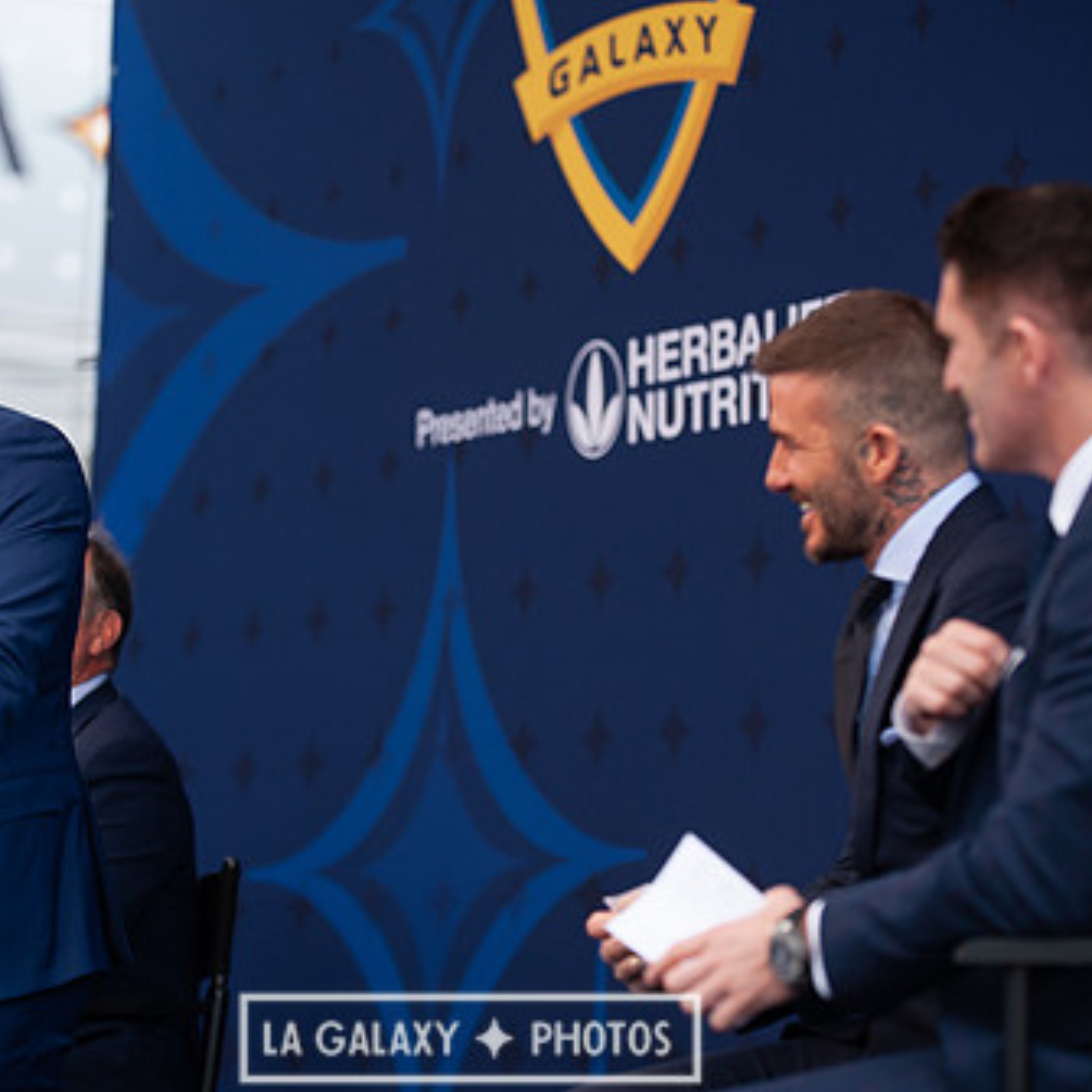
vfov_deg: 10.8
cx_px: 469
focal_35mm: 162
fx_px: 5782
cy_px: 548
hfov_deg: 10.8
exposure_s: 1/1250
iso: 400
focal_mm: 110
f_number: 2.8
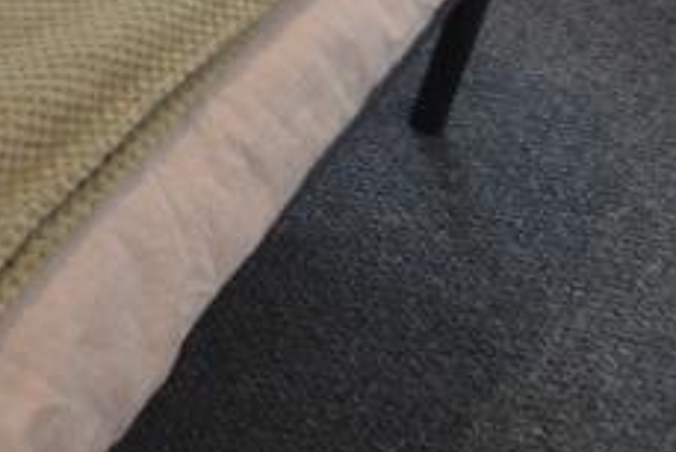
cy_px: -341
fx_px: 1259
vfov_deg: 17.0
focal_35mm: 67
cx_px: -496
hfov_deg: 21.4
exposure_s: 1/60
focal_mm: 10
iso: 1400
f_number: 3.5
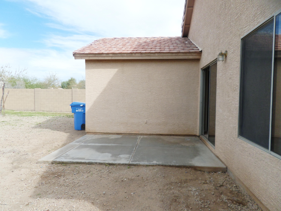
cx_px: 140
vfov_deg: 56.8
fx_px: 195
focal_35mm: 24
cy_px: 106
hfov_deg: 71.6
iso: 80
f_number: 3.1
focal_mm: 4.3
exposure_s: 1/750
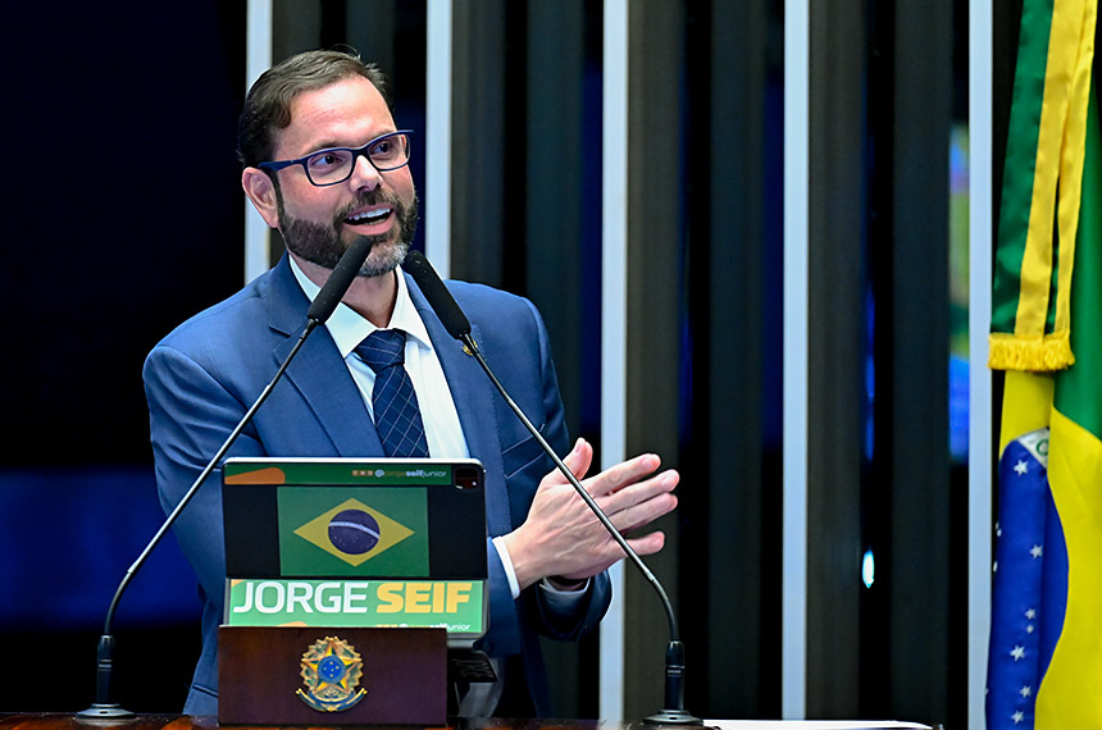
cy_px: 365
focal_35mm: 200
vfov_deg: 6.8
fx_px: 6111
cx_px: 551
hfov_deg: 10.3
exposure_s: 1/160
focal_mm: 200
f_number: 3.5
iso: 6400
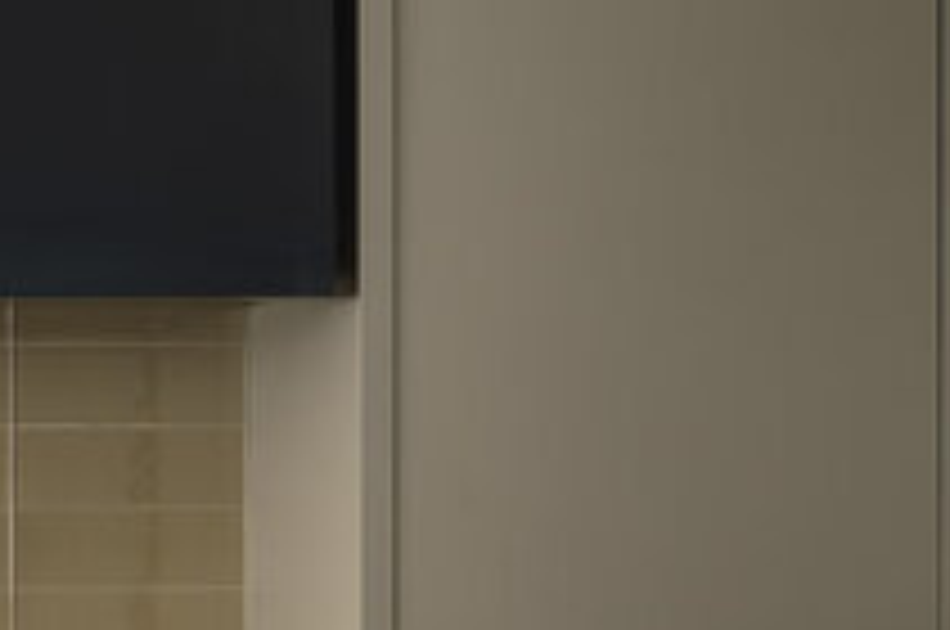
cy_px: 639
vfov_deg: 6.7
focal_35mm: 205
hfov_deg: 9.5
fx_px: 5401
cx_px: -837
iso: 250
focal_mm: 36
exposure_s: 1/40
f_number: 9
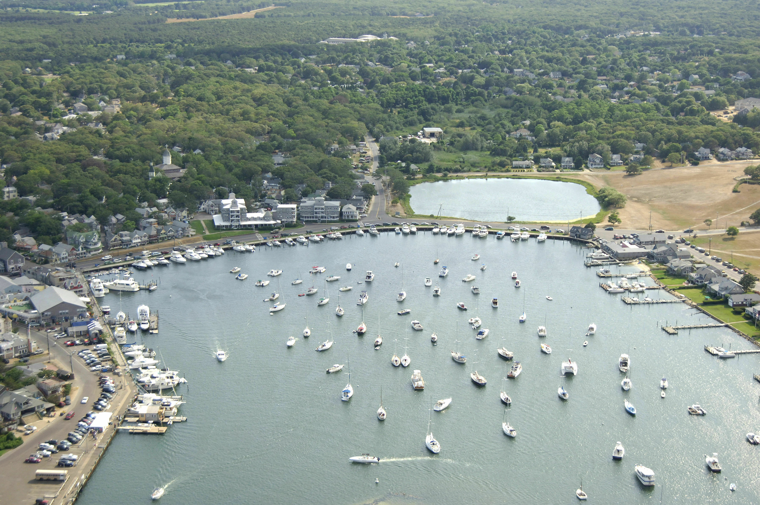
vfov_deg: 21.5
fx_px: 1328
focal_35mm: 63
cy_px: 252
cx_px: 380
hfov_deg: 31.9
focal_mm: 42
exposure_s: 1/1000
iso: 400
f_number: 5.6
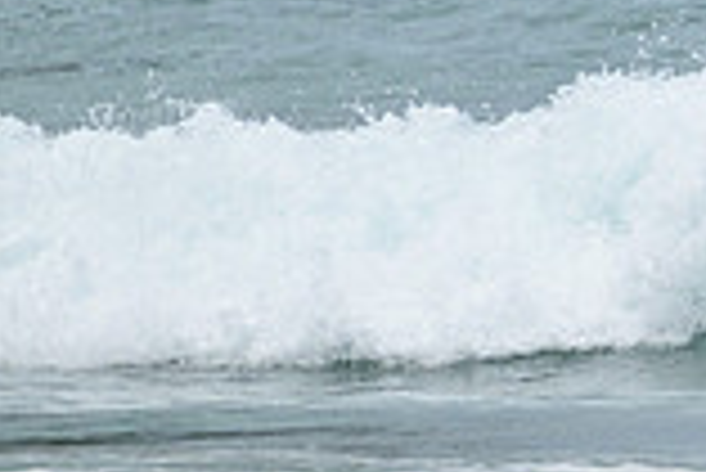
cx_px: 1223
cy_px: 79
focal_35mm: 2954
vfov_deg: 0.5
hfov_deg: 0.7
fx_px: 57984
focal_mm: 800
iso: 800
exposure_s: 1/2000
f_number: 11
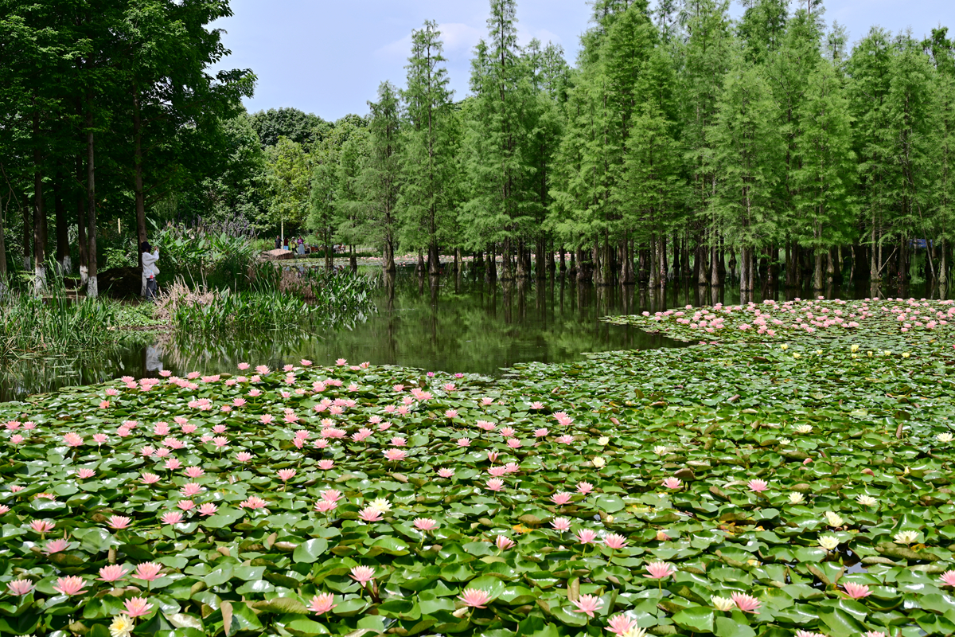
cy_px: 318
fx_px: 1061
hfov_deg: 48.5
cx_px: 478
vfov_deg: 33.4
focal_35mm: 40
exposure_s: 1/160
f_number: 8
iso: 100
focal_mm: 40
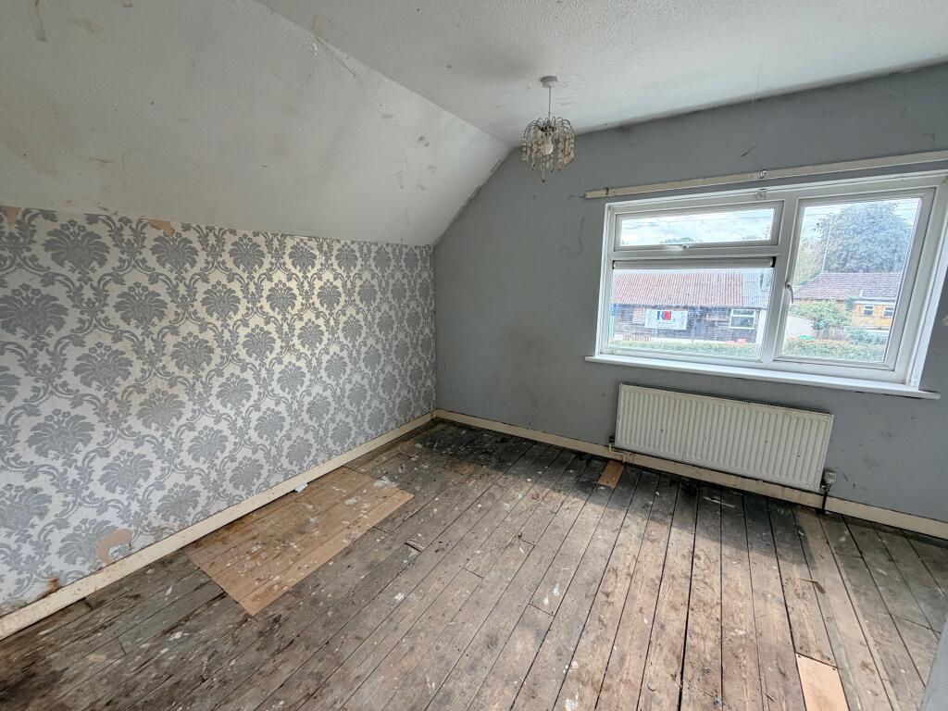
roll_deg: +0.1
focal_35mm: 14
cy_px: 356
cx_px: 474
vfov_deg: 85.7
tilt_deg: -11.2
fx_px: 383
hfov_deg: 102.1
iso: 160
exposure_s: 1/121
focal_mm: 2.22
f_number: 2.2
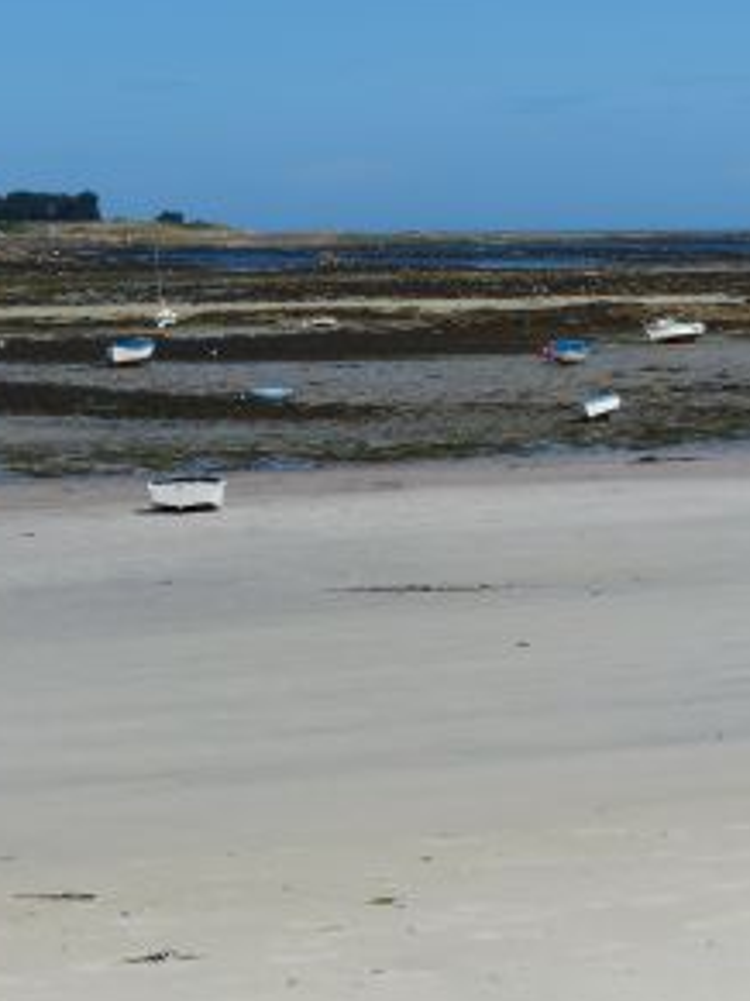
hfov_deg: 16.8
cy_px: 456
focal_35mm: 86
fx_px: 2486
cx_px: -14
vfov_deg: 22.8
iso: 100
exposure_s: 1/1300
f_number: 4.5
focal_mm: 9.1
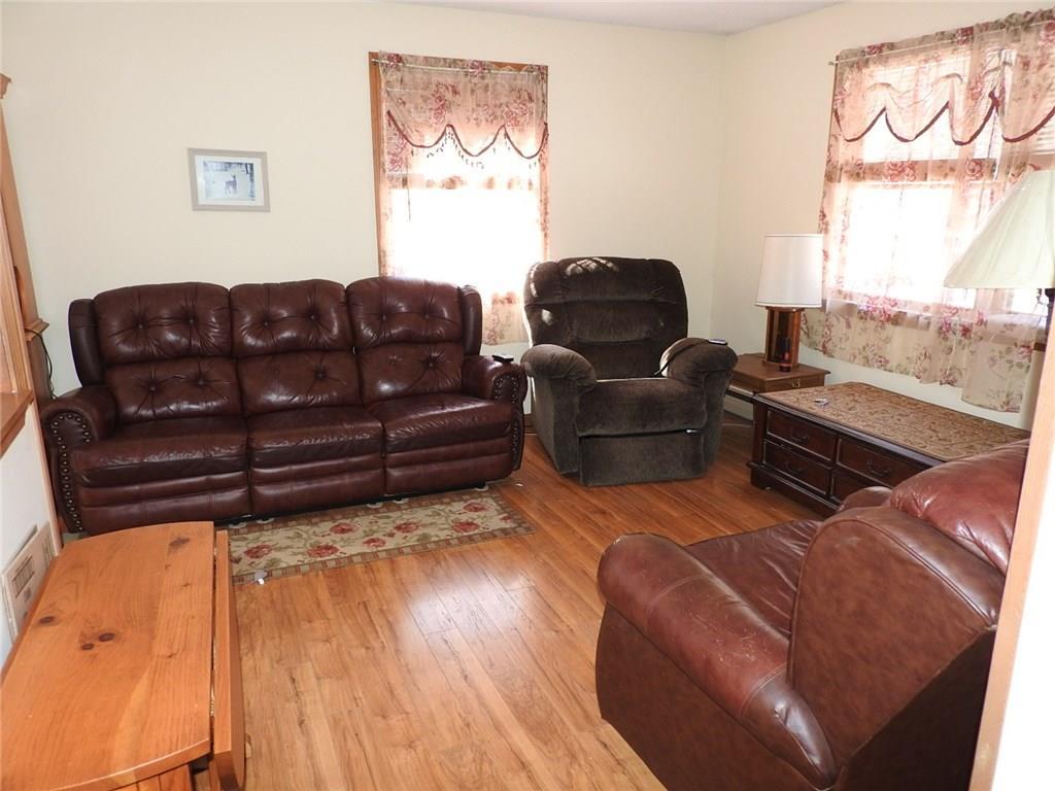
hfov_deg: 71.6
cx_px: 528
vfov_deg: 56.8
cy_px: 396
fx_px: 731
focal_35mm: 24
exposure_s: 1/50
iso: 140
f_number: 3.3
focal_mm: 4.3
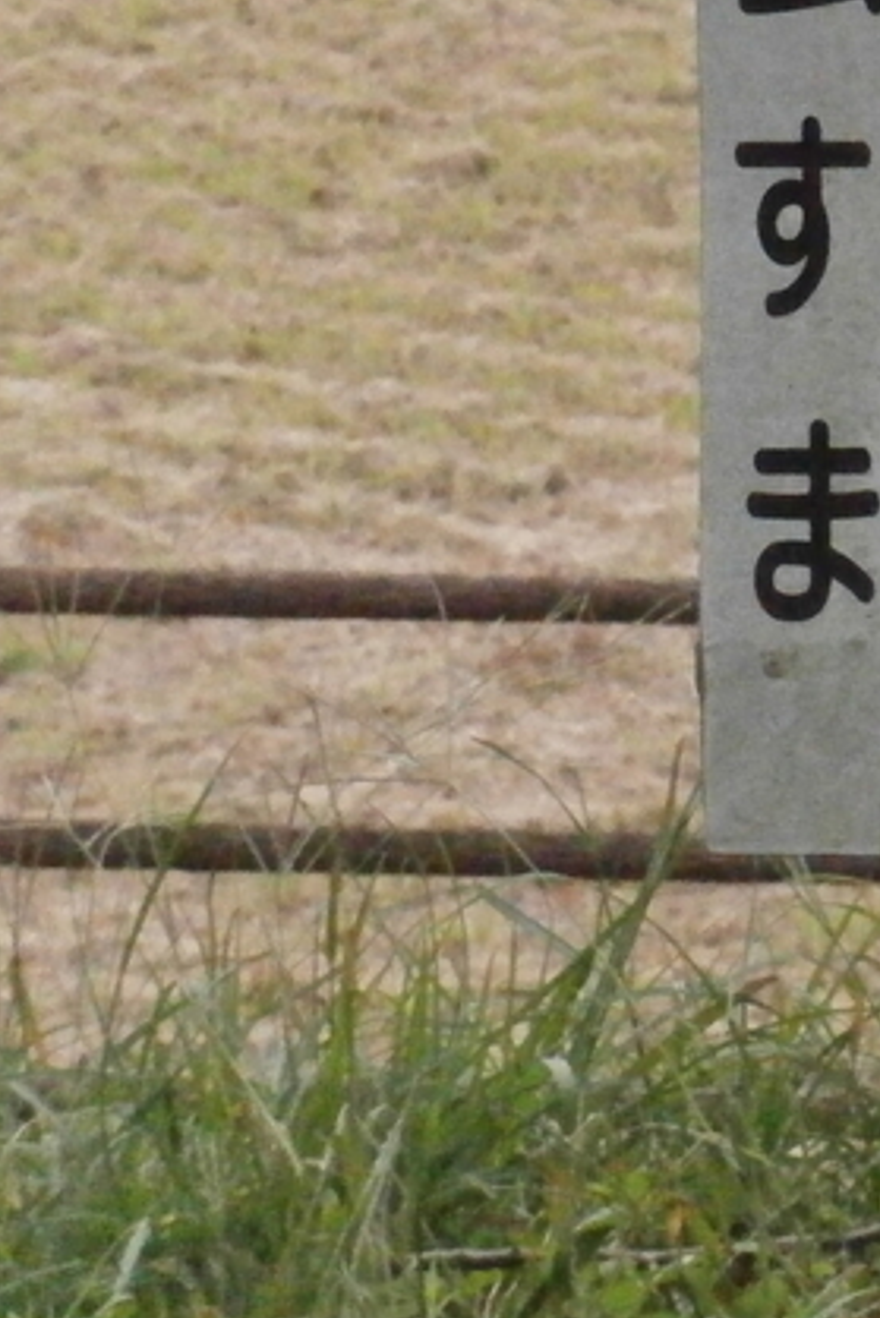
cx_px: 1517
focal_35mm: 349
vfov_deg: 5.9
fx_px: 12785
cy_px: 230
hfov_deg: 3.9
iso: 1600
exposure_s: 1/320
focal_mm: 24.17
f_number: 14
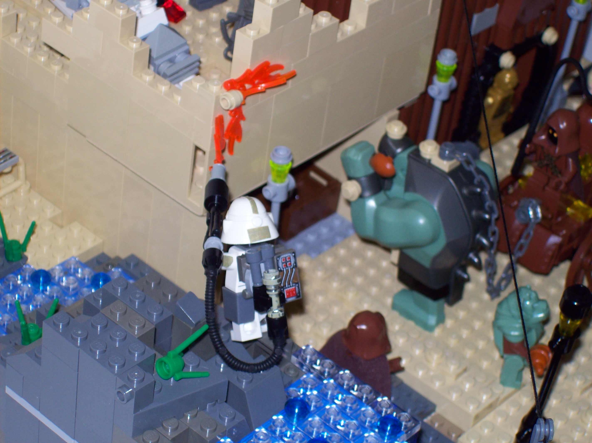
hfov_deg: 18.2
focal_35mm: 108
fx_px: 1846
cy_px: 222
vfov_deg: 13.7
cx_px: 296
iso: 80
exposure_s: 1/90.8
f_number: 4.8
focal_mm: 18
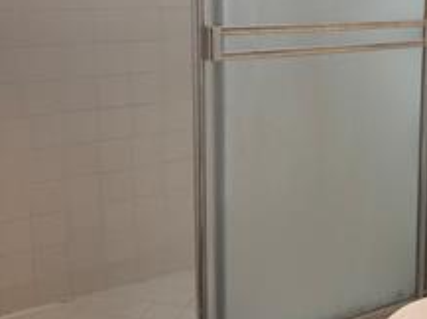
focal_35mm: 54
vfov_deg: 26.5
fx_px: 665
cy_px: 70
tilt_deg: -9.7
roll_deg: -0.5
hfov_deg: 34.4
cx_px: 346
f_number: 1.6
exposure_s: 1/120
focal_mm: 5.96
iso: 125
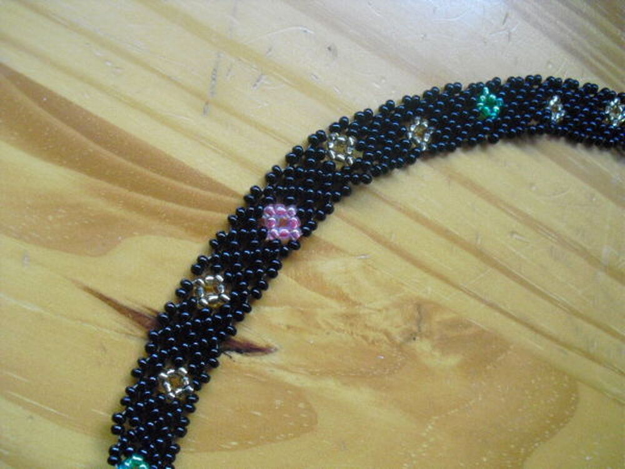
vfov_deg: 39.7
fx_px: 650
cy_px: 234
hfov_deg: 51.4
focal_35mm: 36
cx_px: 312
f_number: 3.1
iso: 800
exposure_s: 1/50
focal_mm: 6.3
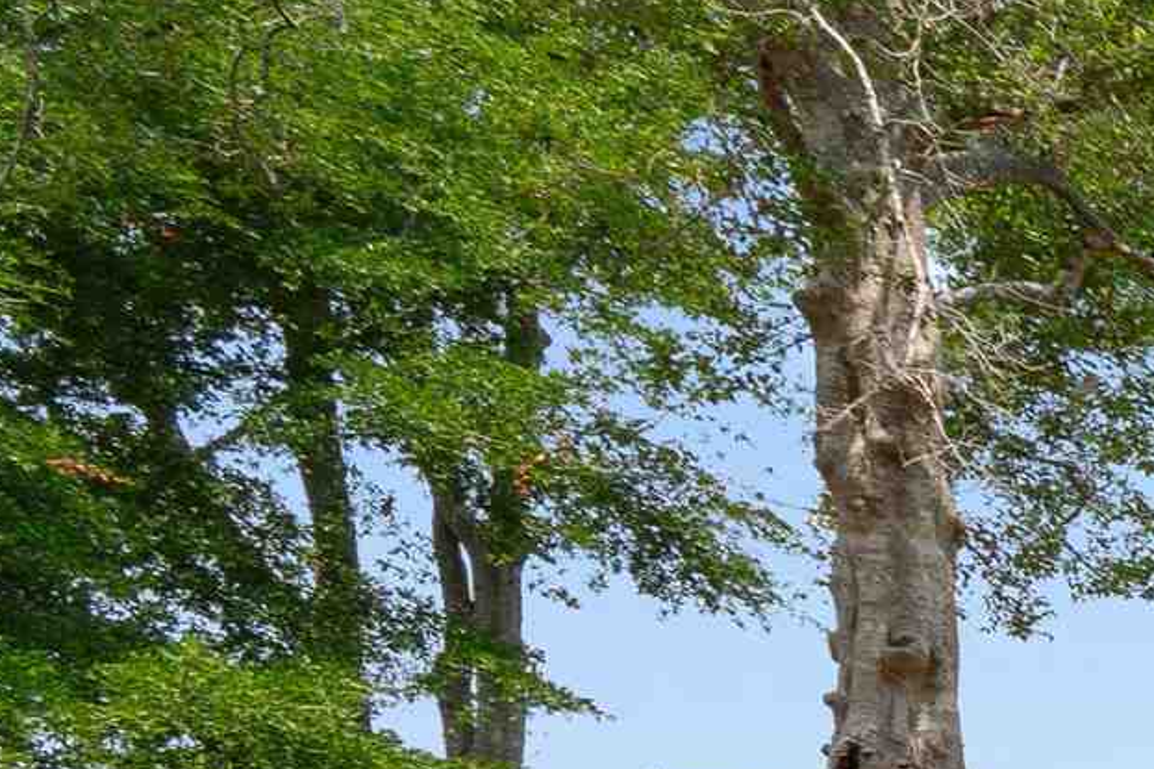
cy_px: 1206
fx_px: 2371
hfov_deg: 14.8
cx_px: 2832
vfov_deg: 16.5
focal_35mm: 74
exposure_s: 1/160
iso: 100
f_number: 6.3
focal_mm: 10
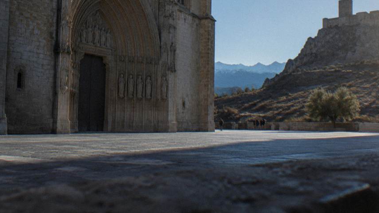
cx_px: 222
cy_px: 83
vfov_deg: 27.6
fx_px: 432
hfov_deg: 47.2
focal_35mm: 43
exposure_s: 1/400
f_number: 7.1
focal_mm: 35
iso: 640
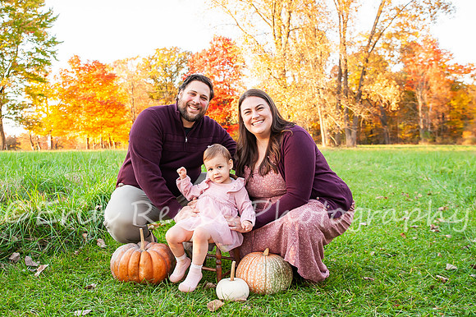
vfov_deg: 33.5
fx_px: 526
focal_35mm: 40
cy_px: 136
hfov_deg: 48.5
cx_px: 202
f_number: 4.5
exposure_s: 1/160
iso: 400
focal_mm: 30
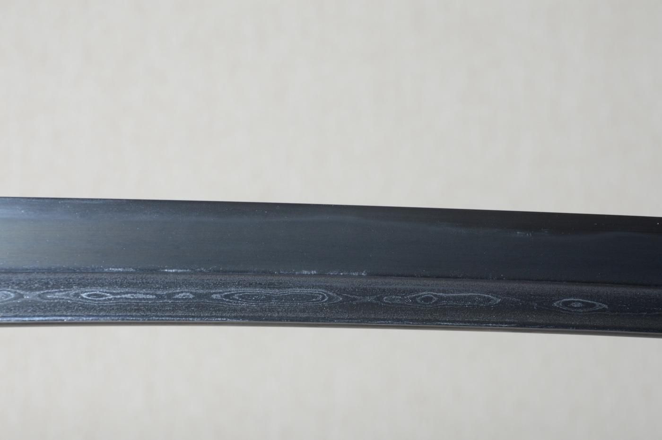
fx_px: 2618
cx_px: 331
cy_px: 220
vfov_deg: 9.6
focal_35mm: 142
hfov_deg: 14.4
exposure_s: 1/2
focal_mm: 95
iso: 400
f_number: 11
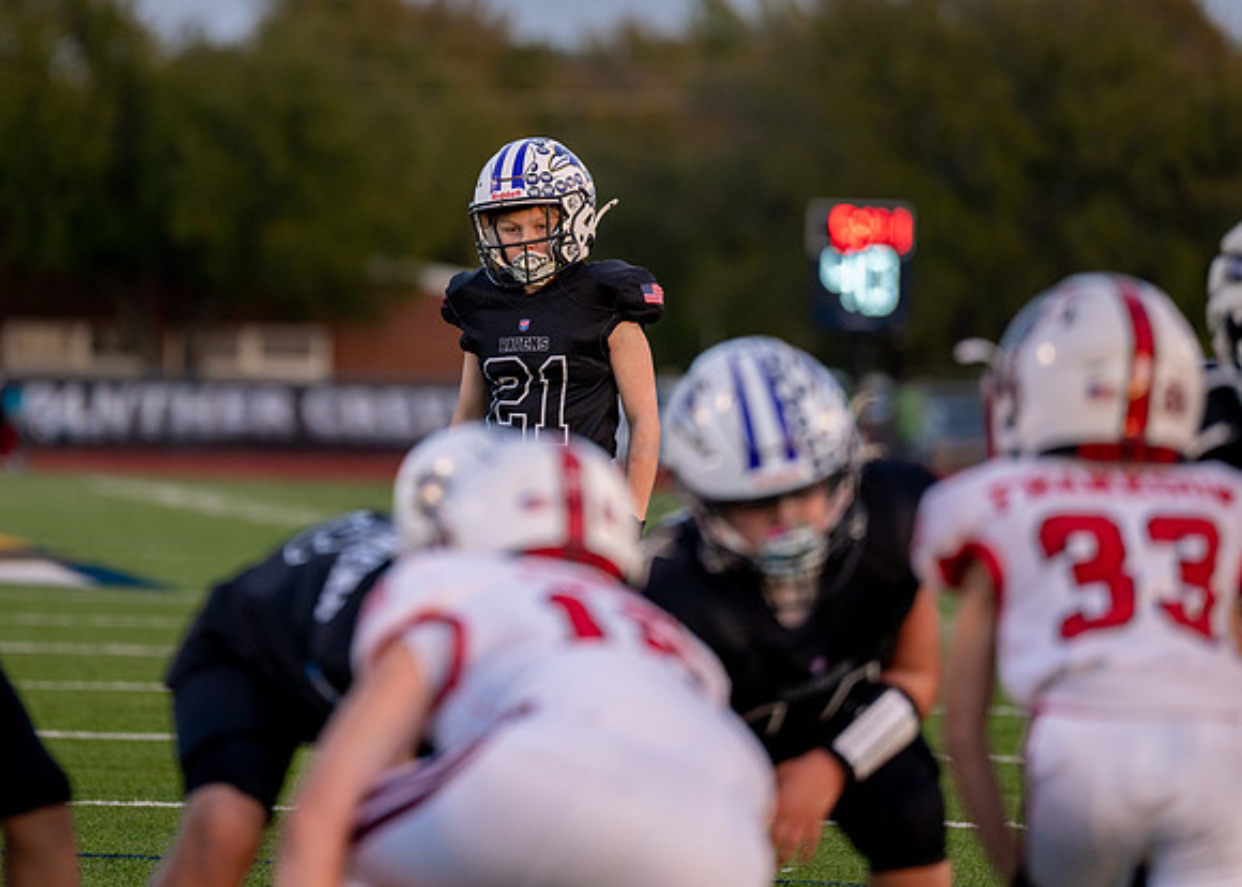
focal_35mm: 287
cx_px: 508
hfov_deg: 7.0
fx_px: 10127
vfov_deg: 5.0
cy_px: 303
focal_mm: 200
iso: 800
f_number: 2.8
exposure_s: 1/1250
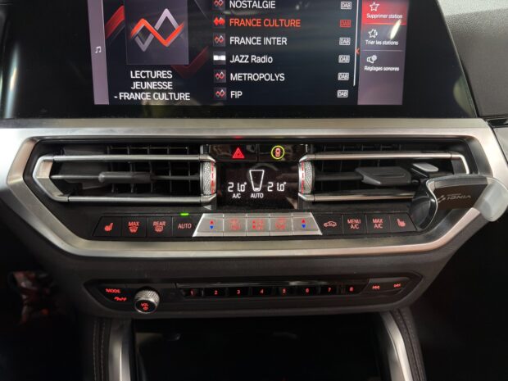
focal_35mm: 24
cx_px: 254
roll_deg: -1.4
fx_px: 352
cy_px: 190
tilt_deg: -31.4
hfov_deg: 71.6
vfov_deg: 56.8
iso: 640
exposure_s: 1/25
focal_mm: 6.76
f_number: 1.78
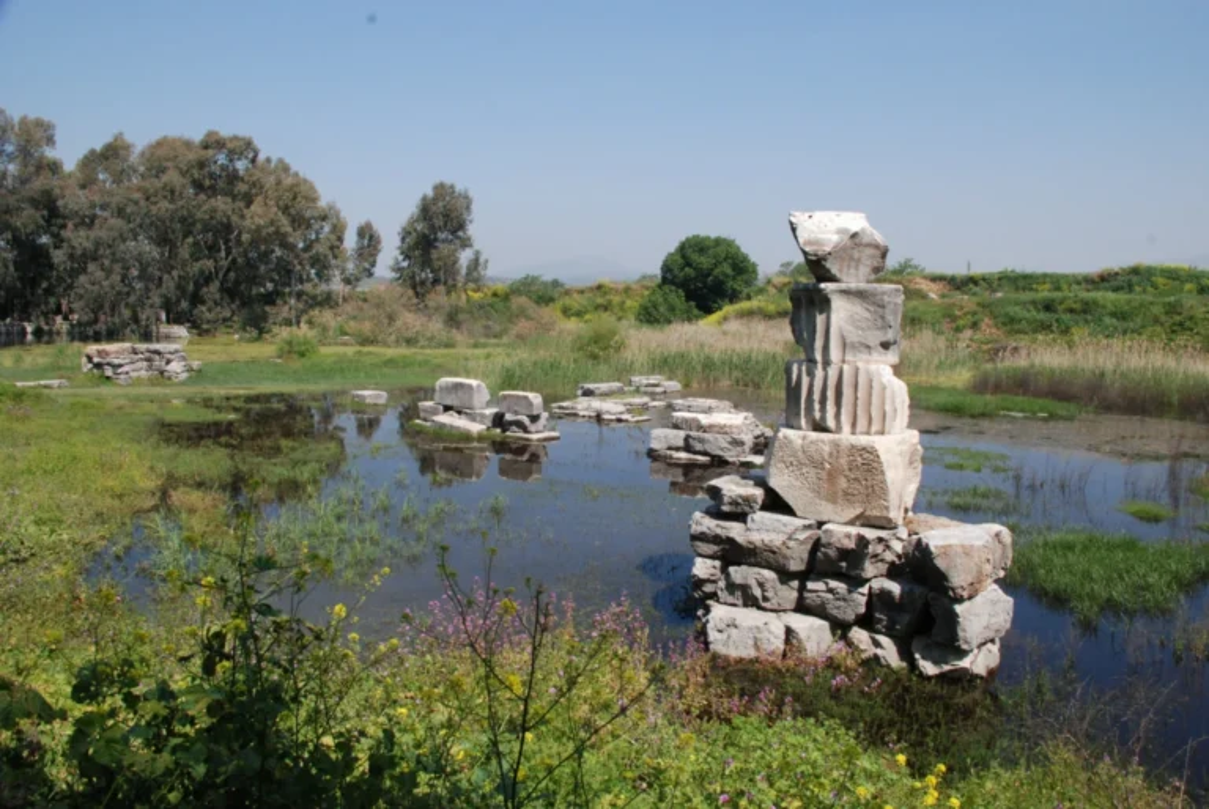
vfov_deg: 48.0
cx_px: 604
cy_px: 404
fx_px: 908
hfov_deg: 67.3
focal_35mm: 27
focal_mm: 18
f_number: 13
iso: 800
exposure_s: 1/500
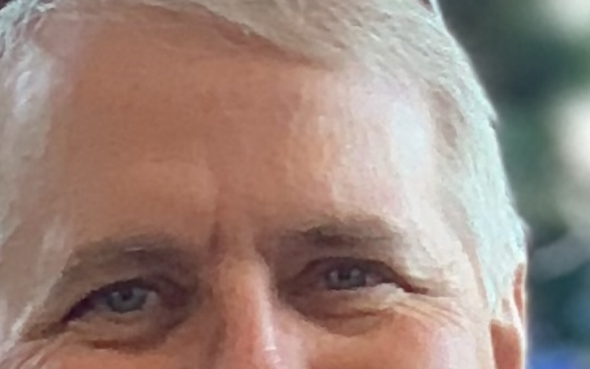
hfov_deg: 16.9
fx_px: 1978
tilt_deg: -4.8
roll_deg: -1.7
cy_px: 423
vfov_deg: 10.5
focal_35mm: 123
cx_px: 227
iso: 125
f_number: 2.4
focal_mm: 6
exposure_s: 1/60
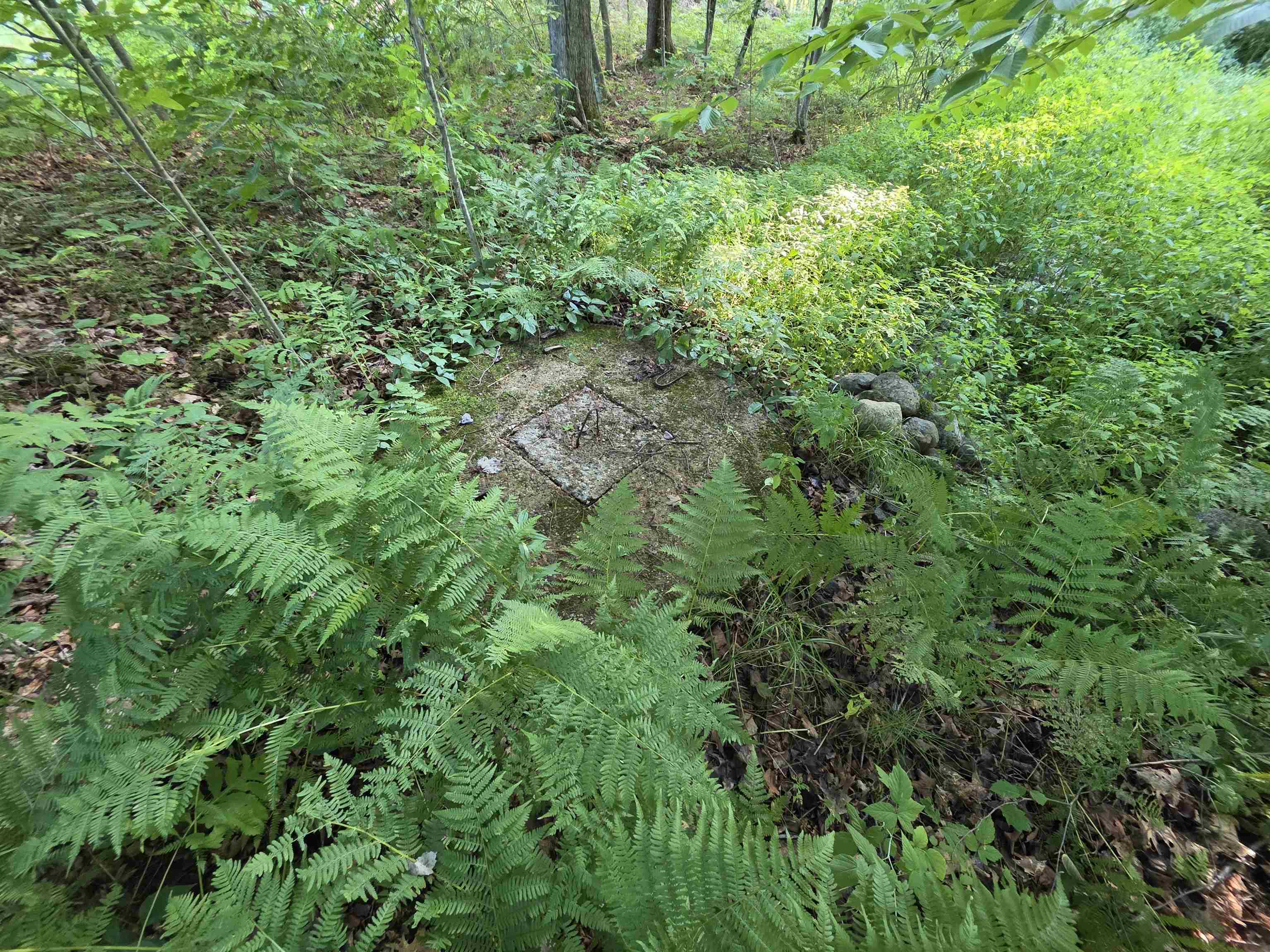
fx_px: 477
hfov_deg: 106.2
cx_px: 635
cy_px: 476
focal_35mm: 13
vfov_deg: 89.9
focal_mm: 2.2
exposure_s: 1/60
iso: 500
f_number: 1.9
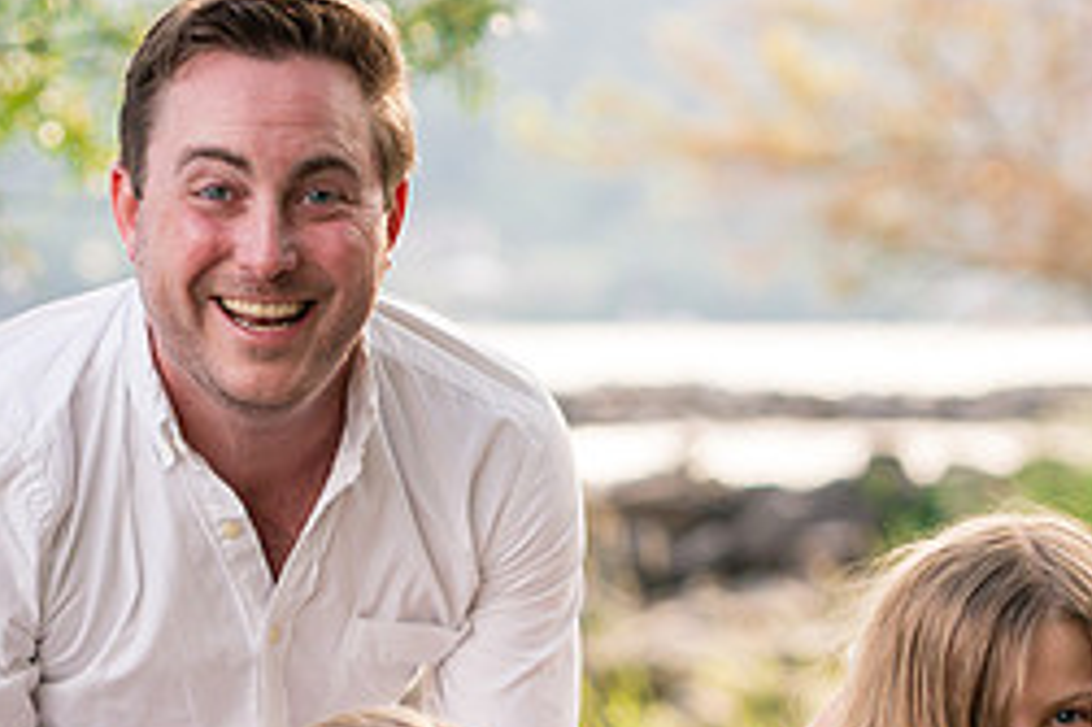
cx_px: 638
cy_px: 730
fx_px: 6214
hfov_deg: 10.0
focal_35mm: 205
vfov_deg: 6.7
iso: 800
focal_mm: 85
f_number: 3.2
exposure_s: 1/1600
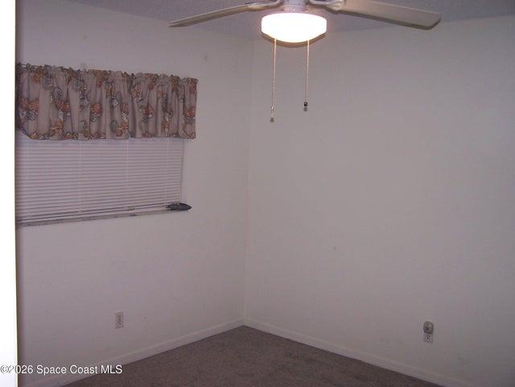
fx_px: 565
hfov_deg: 49.0
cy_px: 194
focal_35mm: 38
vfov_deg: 37.7
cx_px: 258
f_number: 2.8
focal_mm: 6.3
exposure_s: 1/60
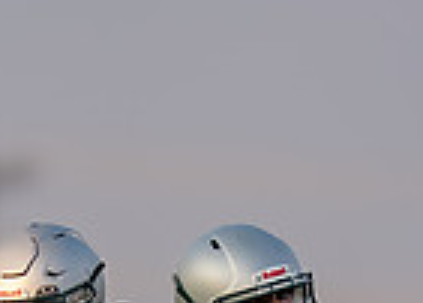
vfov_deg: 1.1
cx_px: 136
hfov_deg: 1.5
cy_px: 715
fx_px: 16114
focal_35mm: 1340
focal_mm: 200
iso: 400
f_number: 2.8
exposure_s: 1/2000
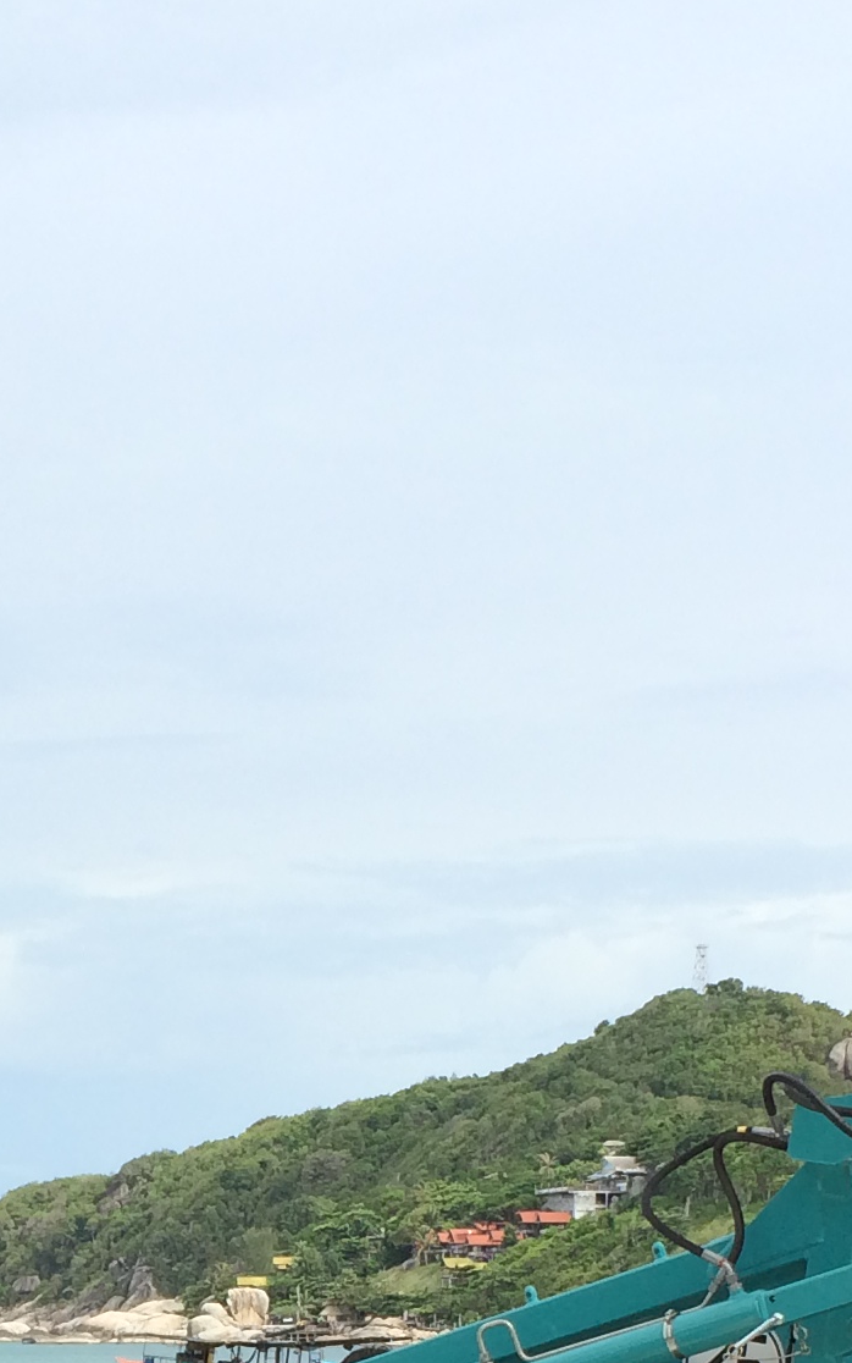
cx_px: 52
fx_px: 3453
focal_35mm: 93
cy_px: 1464
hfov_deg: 13.9
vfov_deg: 21.3
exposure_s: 1/1642
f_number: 2.2
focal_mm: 4.12
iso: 40
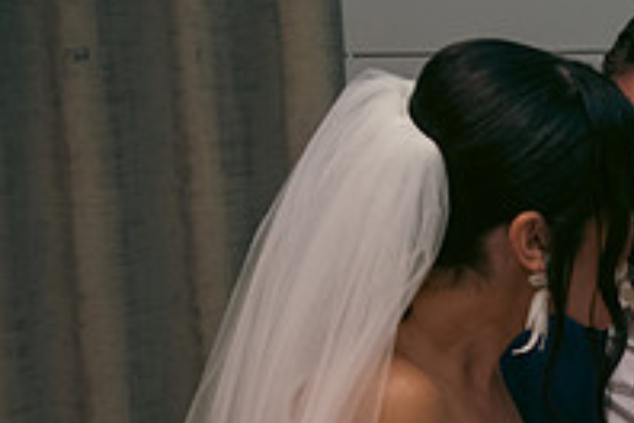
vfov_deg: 10.2
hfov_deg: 14.7
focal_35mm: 132
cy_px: 508
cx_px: 865
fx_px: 2324
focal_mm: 45
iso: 800
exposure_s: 1/160
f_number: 3.5
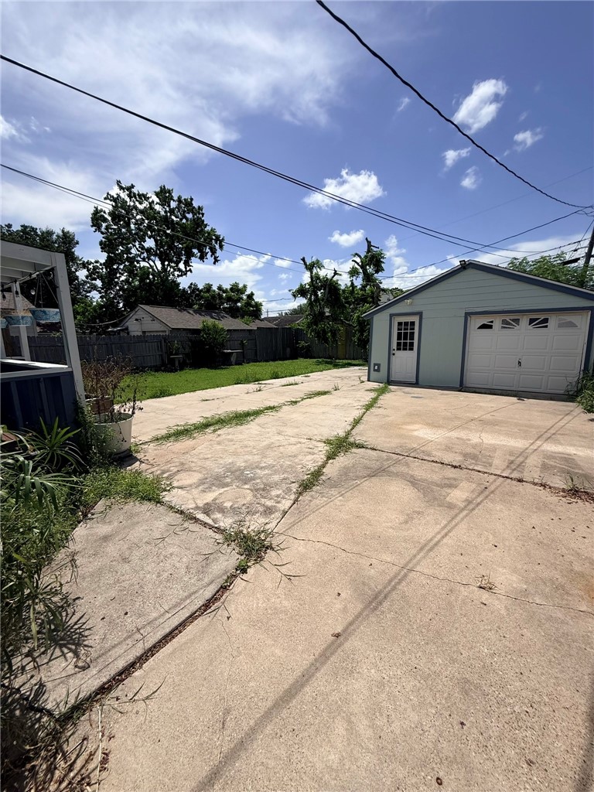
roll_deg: -0.1
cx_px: 297
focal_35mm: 14
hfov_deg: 85.7
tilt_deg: -9.2
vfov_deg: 102.1
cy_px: 396
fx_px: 320
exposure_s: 1/4425
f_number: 2.2
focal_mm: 2.22
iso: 50
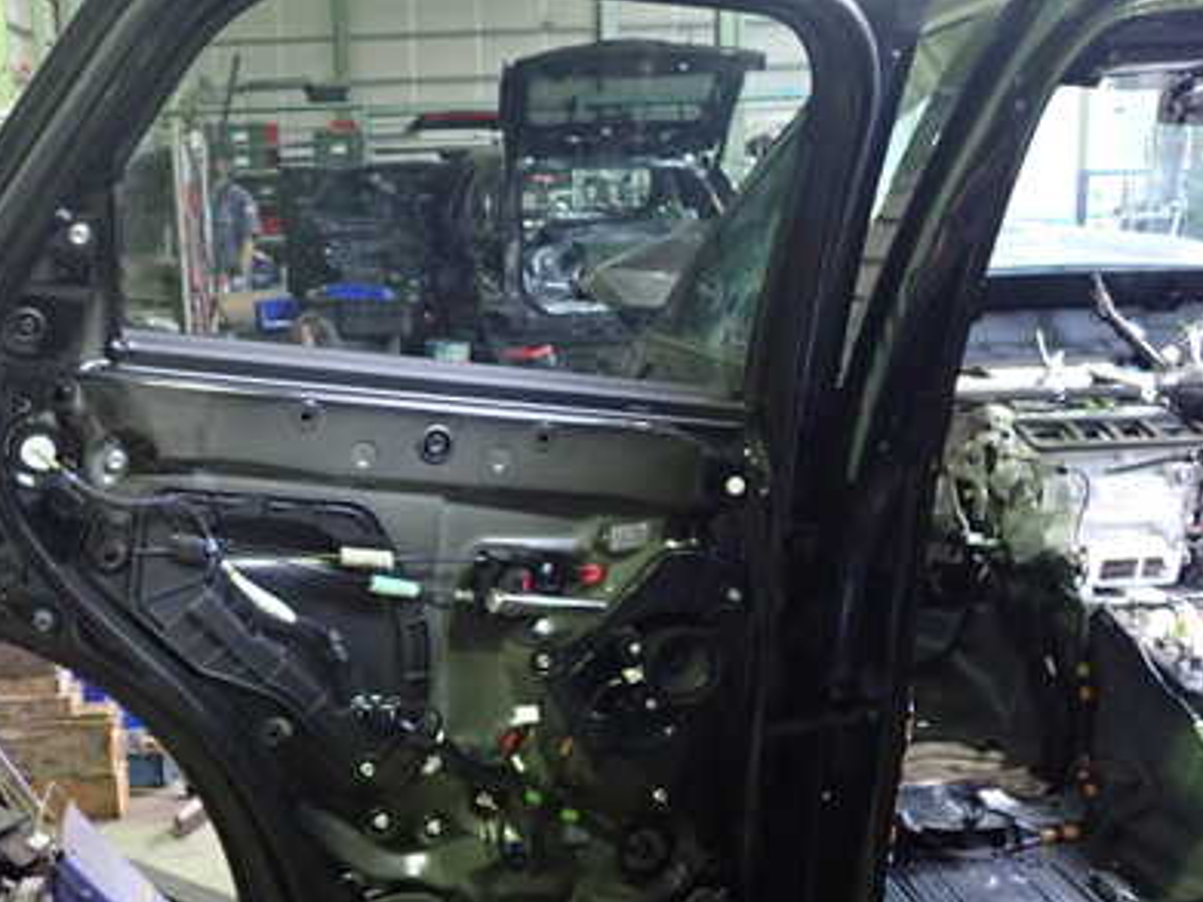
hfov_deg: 40.8
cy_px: 517
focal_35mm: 46
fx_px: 1598
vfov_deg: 31.5
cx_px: 412
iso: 800
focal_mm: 5.4
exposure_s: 1/20
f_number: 2.3
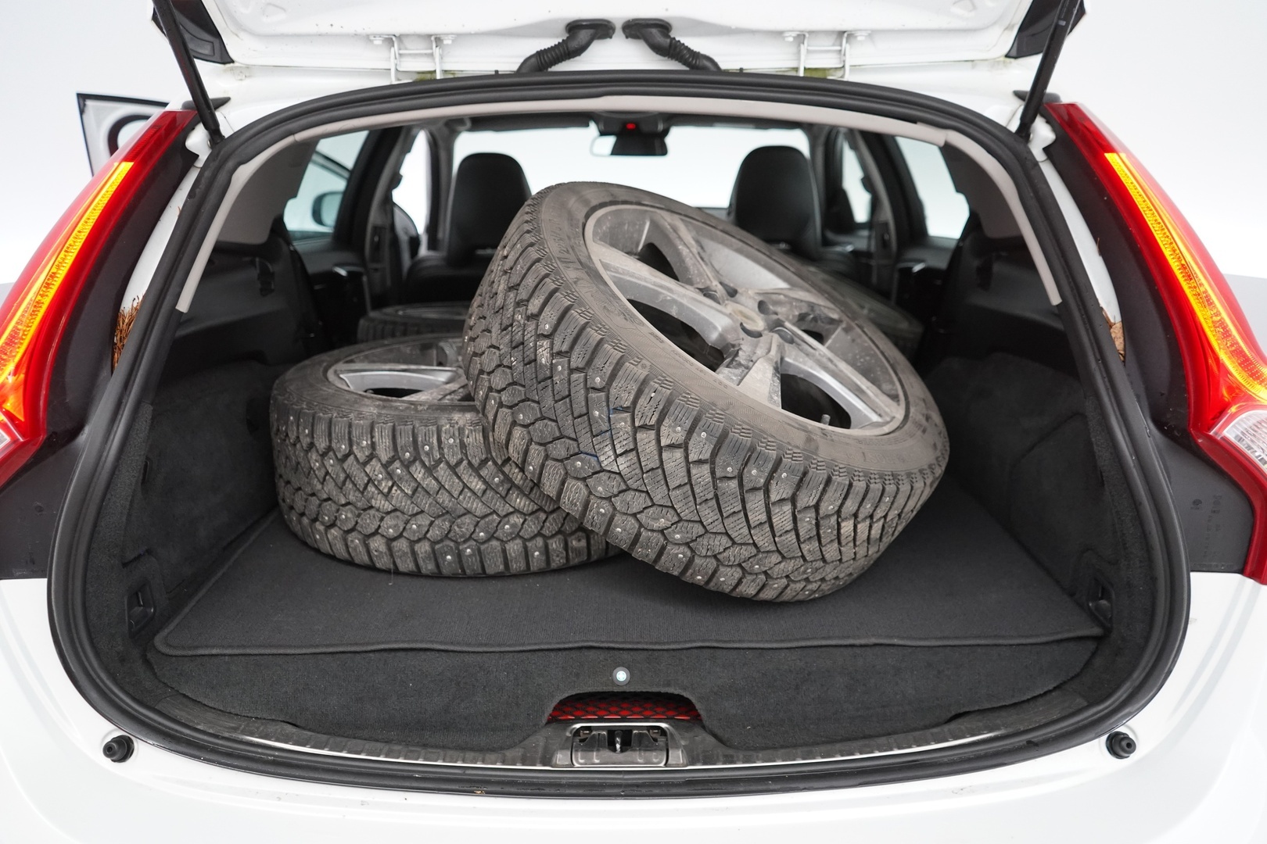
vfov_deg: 46.4
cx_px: 634
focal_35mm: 28
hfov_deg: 65.5
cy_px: 422
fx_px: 985
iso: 4000
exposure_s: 1/125
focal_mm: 28
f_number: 3.5
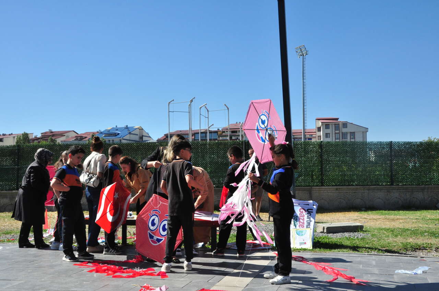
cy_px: 146
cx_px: 220
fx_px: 512
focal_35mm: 42
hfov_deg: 46.5
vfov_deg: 31.8
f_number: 13
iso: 400
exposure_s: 1/640
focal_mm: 28
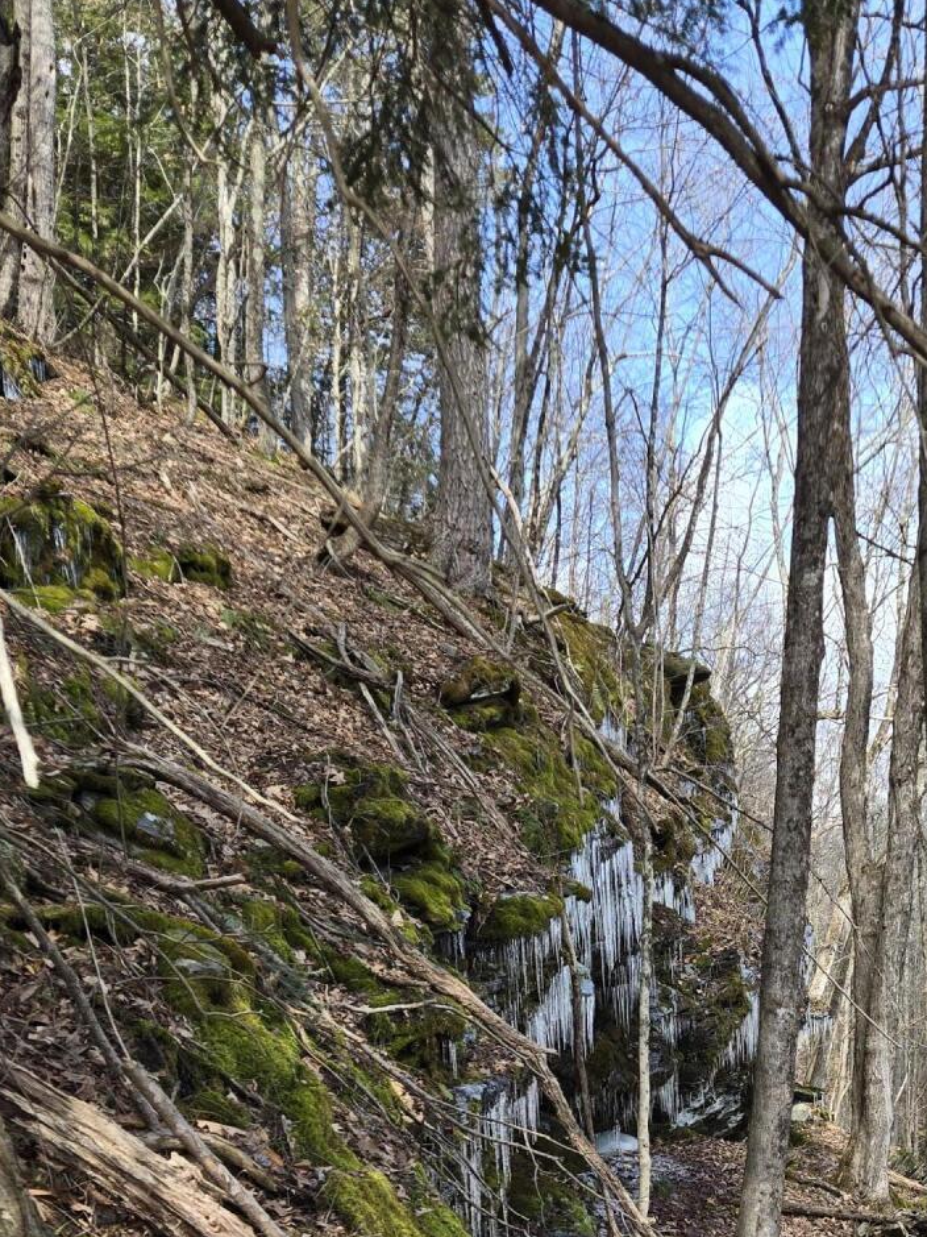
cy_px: 1145
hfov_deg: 29.3
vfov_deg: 36.2
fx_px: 1750
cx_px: 682
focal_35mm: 49
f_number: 1.8
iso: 25
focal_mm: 5.4
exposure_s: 1/313
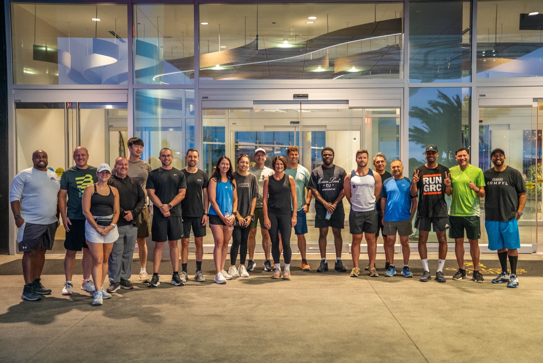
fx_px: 619
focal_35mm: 41
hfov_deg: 47.4
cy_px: 182
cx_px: 272
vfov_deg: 32.7
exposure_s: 1/125
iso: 5000
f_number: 2.2
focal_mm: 41
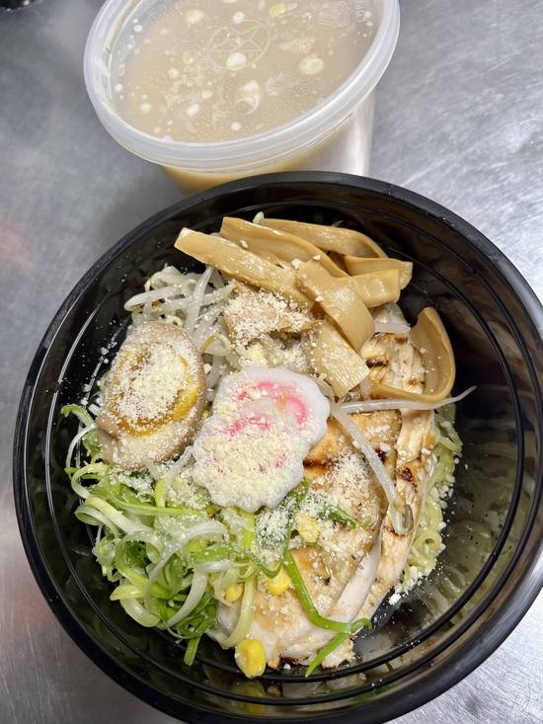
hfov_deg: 53.1
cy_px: 362
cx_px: 272
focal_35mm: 26
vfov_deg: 67.3
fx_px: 544
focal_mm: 5.1
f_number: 1.6
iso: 64
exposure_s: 1/60
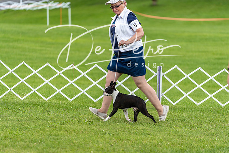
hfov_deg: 10.3
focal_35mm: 200
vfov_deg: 6.9
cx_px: 114
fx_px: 1272
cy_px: 76
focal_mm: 200
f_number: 4
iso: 320
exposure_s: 1/1000
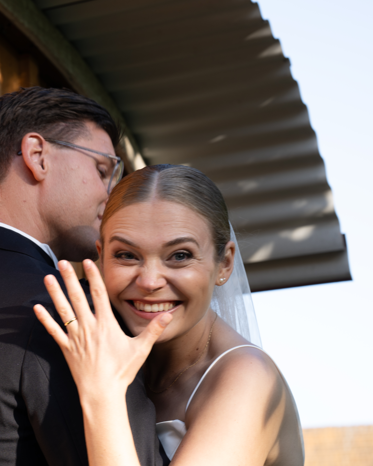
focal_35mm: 120
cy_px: 232
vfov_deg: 16.0
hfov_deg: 12.8
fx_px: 1656
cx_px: 109
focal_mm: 85
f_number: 8
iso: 100
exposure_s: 1/60
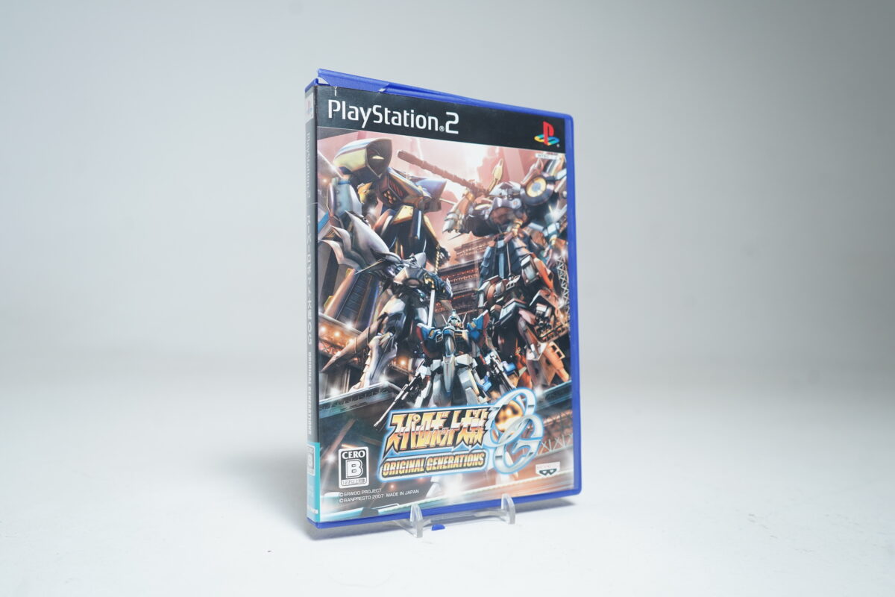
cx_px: 448
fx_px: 721
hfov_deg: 63.7
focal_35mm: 29
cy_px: 298
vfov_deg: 45.0
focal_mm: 29
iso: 800
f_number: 5
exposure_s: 1/30
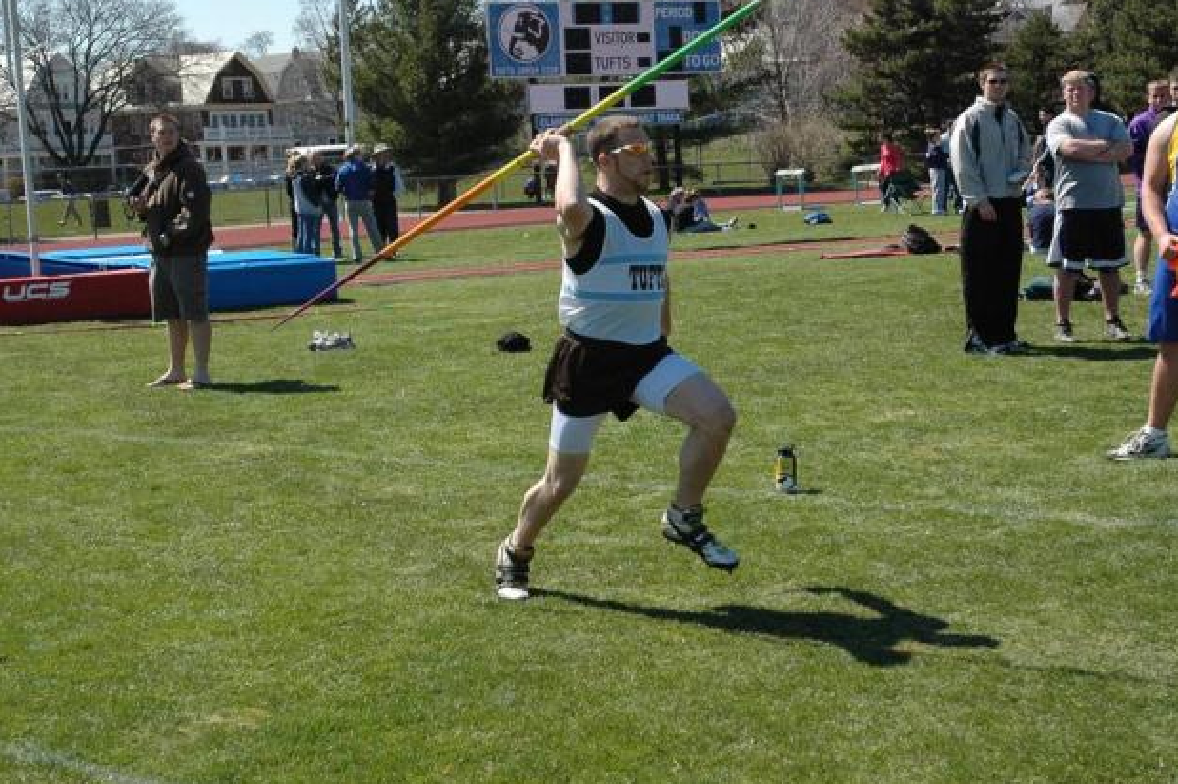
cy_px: 368
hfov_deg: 32.6
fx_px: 2014
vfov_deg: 22.0
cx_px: 596
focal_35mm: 62
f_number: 5.6
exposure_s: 1/2000
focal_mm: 35
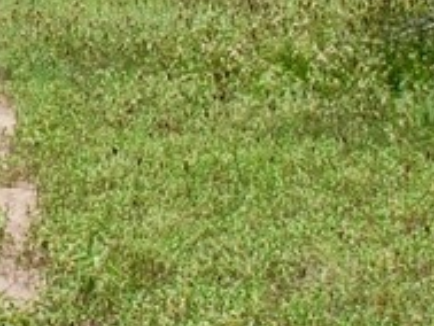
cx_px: -210
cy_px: -363
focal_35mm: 182
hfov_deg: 10.5
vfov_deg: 7.8
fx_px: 2283
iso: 100
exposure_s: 1/250
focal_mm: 22
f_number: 8
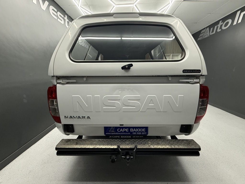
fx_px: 99
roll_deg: +1.2
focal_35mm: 14
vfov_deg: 85.7
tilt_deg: -11.6
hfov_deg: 102.1
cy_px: 92
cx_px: 122
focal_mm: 2.22
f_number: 2.2
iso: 250
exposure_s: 1/100
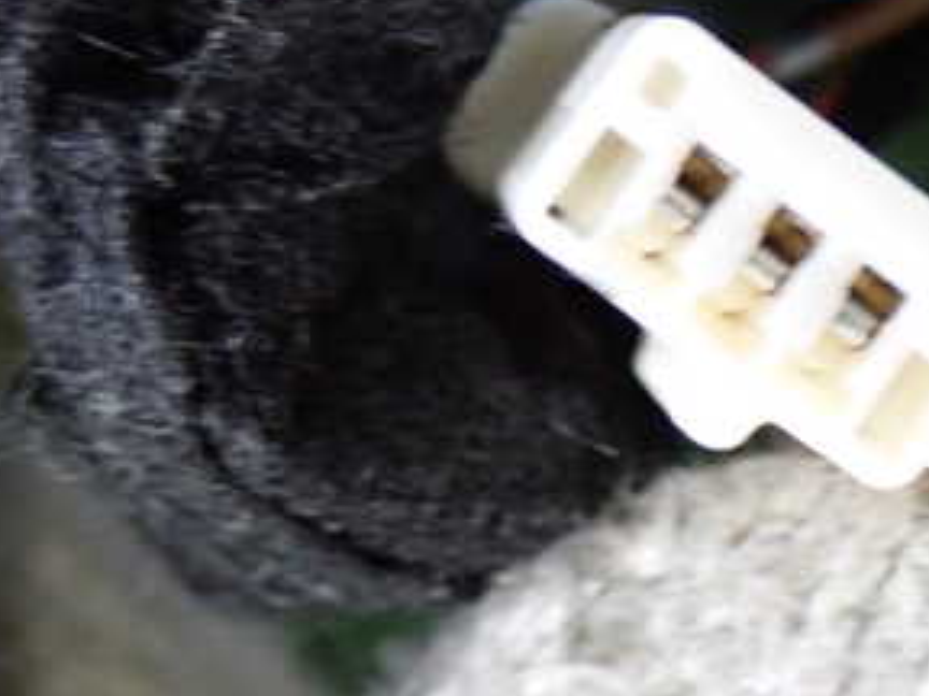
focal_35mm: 148
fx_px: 3972
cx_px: 839
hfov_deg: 13.2
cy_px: 290
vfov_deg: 10.0
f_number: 3.9
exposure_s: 1/25
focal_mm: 12.73
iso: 800
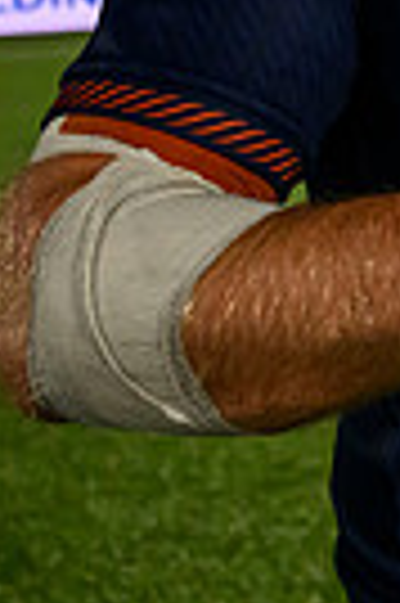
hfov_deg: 10.2
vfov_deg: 18.8
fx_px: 1738
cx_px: 1137
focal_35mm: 104
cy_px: -70
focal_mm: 24
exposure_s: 1/1250
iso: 5000
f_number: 3.2
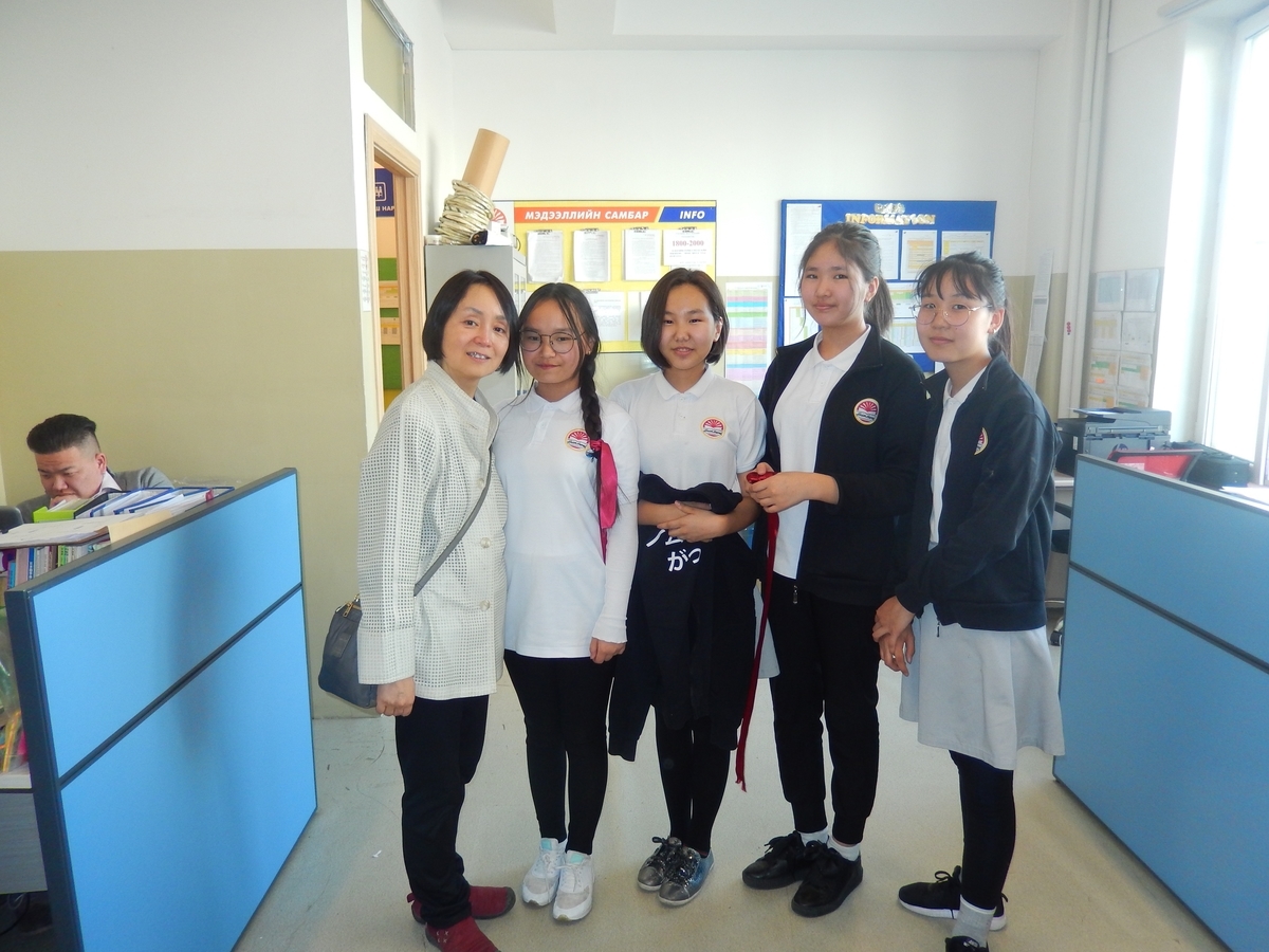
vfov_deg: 54.9
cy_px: 476
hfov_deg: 69.4
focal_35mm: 25
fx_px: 916
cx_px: 634
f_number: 3.4
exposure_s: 1/30
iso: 200
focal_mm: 4.5
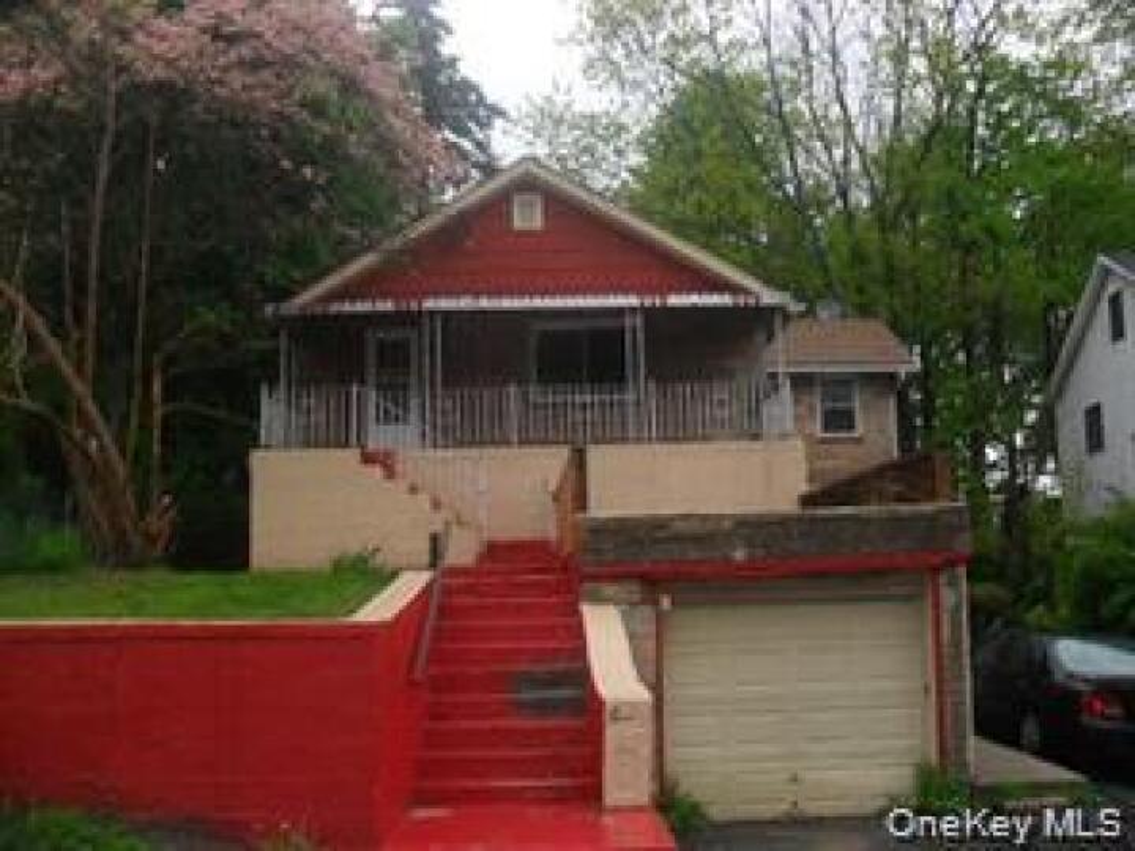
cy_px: 426
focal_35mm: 35
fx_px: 1148
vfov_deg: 40.7
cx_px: 568
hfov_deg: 52.6
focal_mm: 6.3
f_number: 3
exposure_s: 1/45
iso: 200
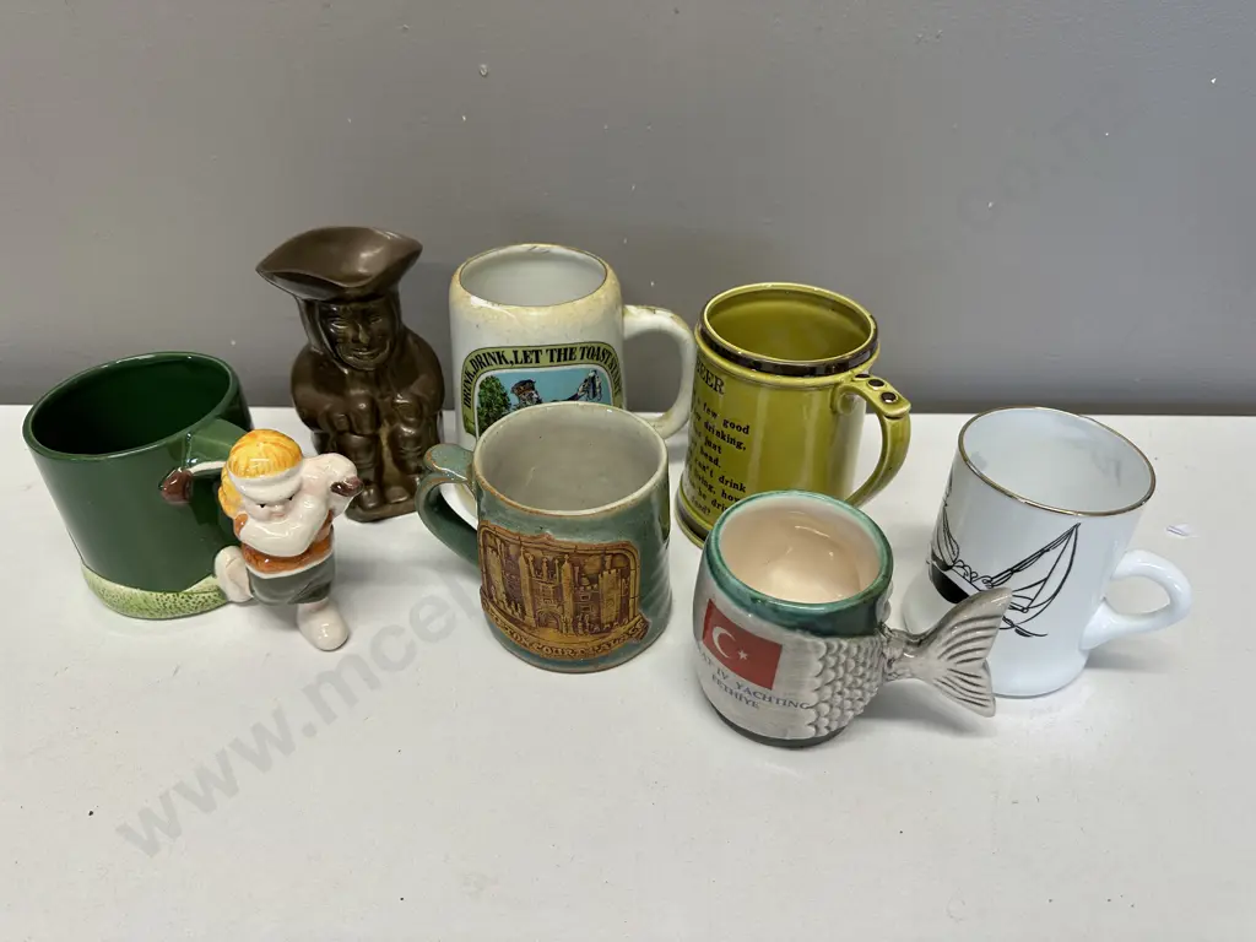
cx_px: 628
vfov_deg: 56.8
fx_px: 871
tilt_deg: -36.8
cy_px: 471
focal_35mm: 24
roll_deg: -0.6
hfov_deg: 71.6
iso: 100
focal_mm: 6.86
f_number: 1.78
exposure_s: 1/100
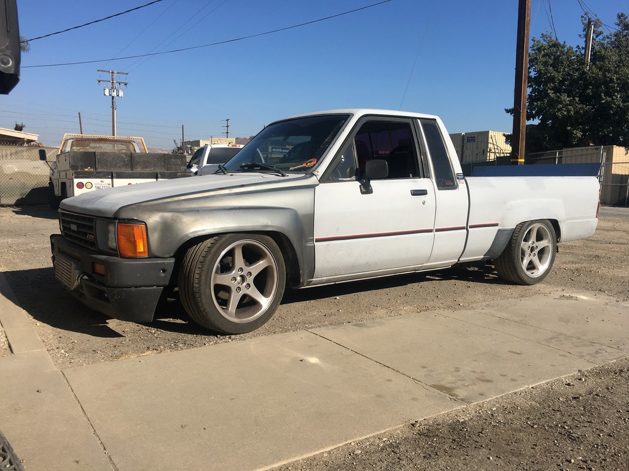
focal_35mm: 29
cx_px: 314
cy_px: 236
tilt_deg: -5.4
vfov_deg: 48.2
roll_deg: -1.4
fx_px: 527
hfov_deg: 61.7
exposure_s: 1/2262
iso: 25
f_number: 2.2
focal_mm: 4.15
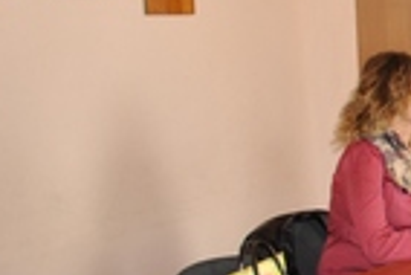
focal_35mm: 122
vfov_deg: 11.3
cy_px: 185
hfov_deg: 13.6
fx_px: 1394
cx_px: 883
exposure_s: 1/60
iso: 200
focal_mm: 18
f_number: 3.5
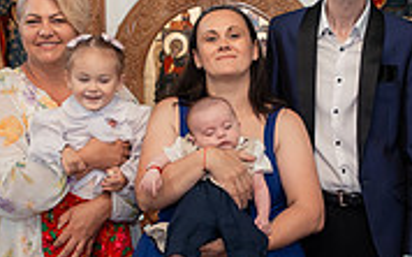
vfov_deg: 15.5
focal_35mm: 84
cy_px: 103
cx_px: 238
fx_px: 943
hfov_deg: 24.6
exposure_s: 1/250
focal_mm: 24
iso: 2500
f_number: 3.5
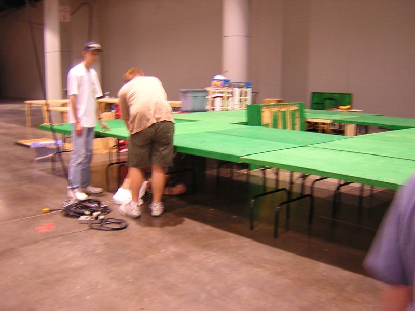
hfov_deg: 51.4
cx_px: 208
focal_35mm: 36
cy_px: 156
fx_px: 432
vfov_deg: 39.7
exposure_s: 1/4.4
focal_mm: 4.7
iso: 228
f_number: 2.6
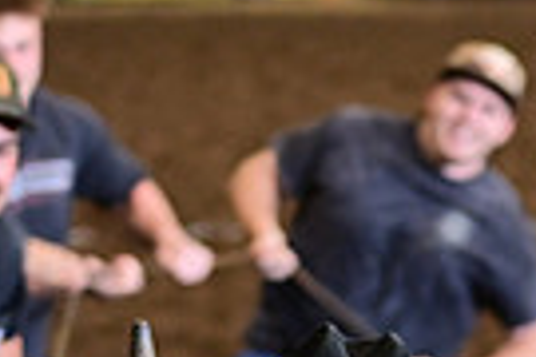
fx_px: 4481
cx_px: 798
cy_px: 736
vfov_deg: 4.5
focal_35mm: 301
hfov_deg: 6.8
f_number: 3.2
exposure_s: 1/250
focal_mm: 70
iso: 1600
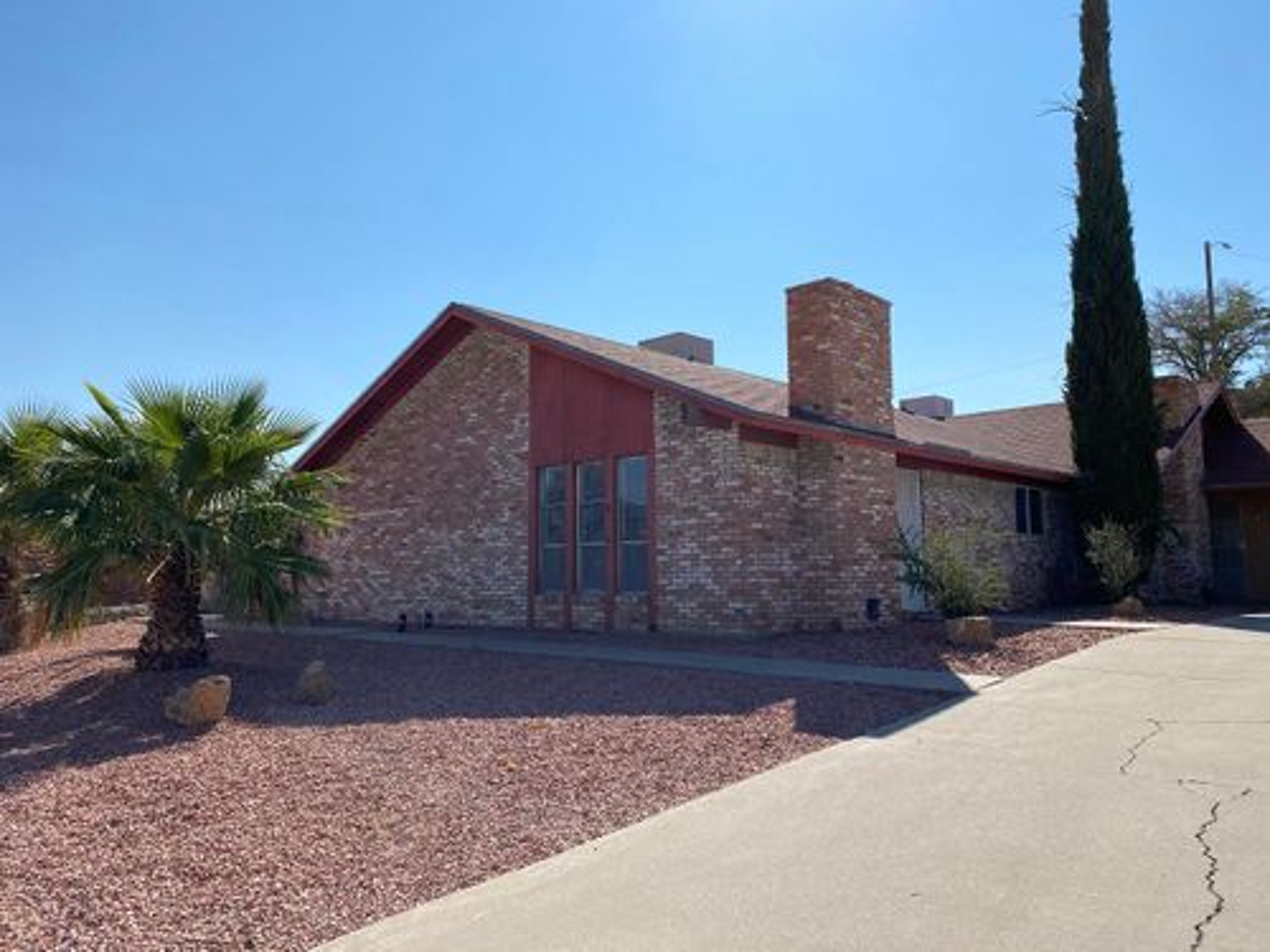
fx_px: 954
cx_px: 635
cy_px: 476
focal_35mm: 26
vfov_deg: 53.1
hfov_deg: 67.3
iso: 32
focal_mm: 4.25
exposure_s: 1/4444
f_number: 1.8
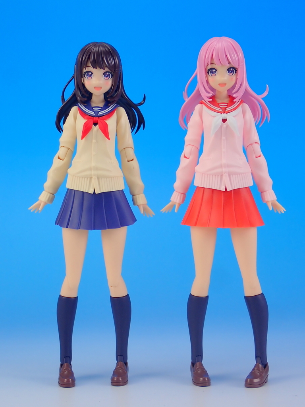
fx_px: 834
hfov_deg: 20.7
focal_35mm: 71
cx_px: 152
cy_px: 204
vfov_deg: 27.4
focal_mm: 12.73
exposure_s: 1/1.3
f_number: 16
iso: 100
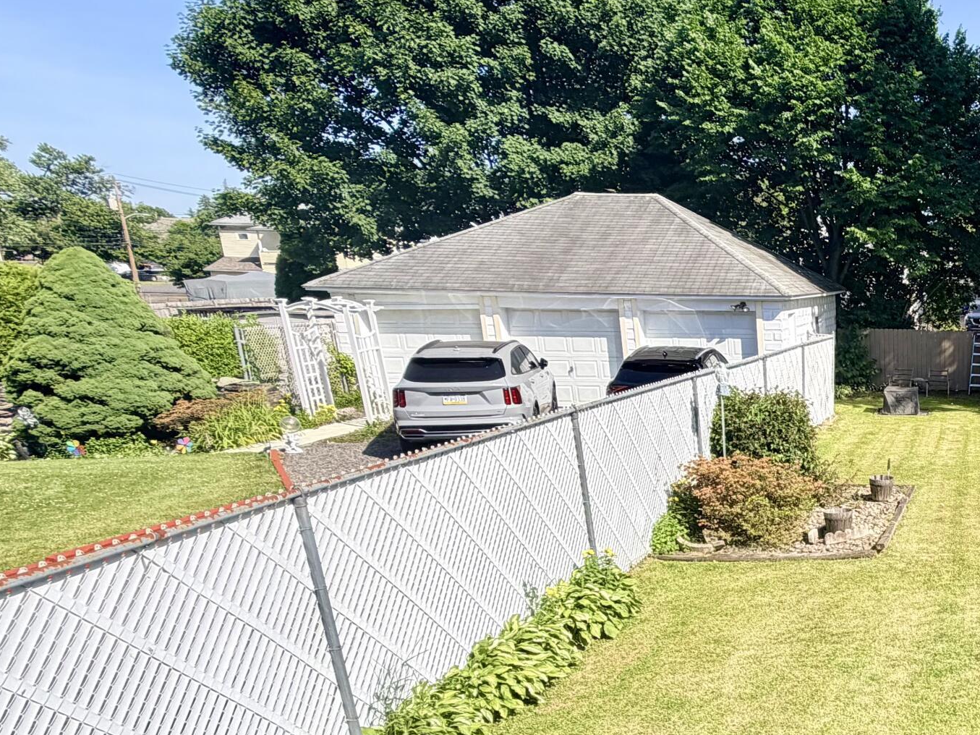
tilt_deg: -15.0
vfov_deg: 44.5
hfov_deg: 46.6
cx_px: 1023
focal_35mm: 31
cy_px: 510
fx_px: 878
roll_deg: -0.4
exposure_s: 1/770
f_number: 2.2
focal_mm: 2.22
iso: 32
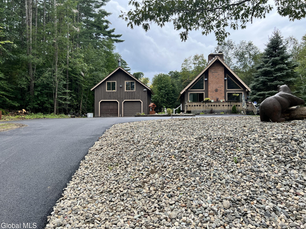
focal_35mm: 28
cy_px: 113
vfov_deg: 49.7
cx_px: 142
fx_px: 247
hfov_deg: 63.4
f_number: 1.5
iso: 50
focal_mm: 5.7
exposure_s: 1/974
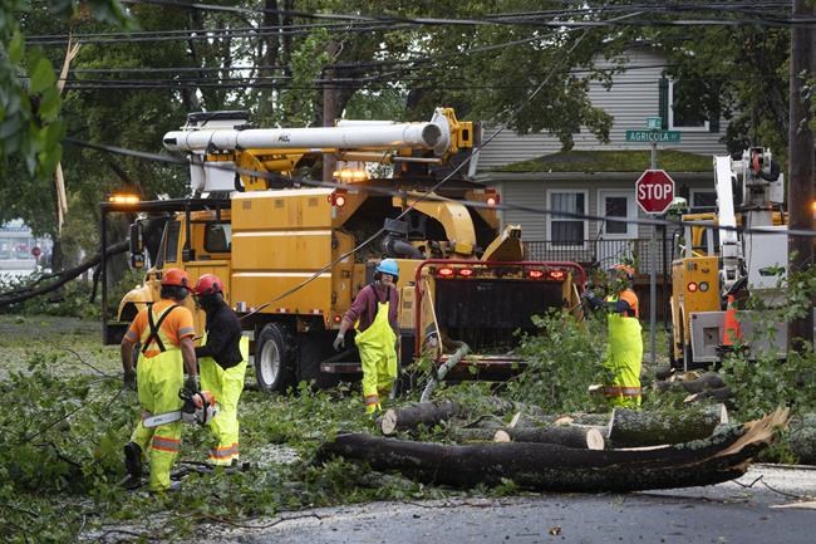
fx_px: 3014
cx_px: 408
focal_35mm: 133
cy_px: 272
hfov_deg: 15.4
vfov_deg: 10.3
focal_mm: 133
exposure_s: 1/500
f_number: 5
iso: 1600
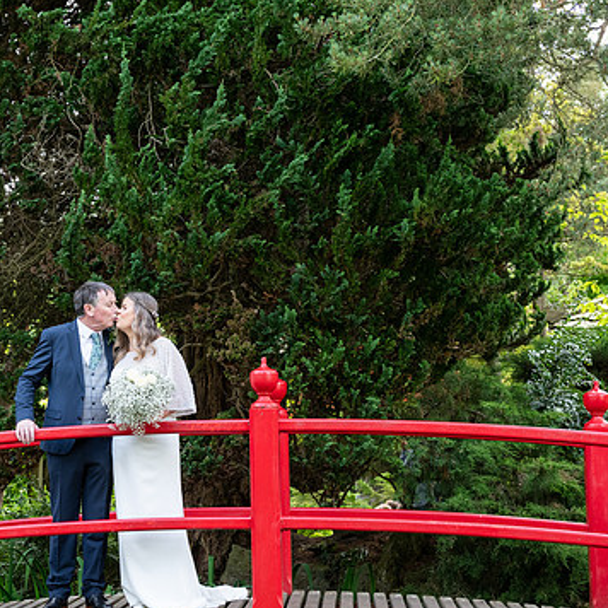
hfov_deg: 23.7
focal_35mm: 72
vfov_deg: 24.0
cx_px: 133
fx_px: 1431
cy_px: 322
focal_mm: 52
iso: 640
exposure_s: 1/250
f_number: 5.6
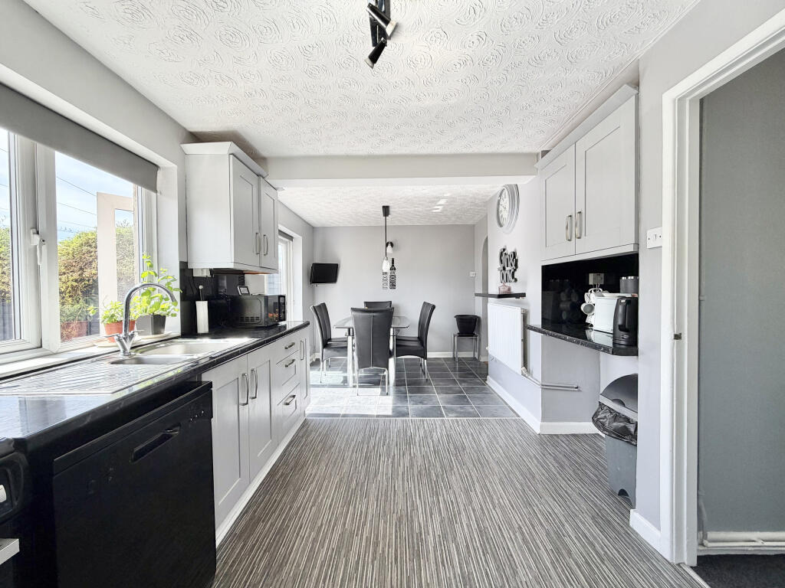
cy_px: 294
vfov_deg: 85.7
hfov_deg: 102.1
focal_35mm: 14
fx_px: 317
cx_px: 392
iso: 50
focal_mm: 2.22
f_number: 2.2
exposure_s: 1/184
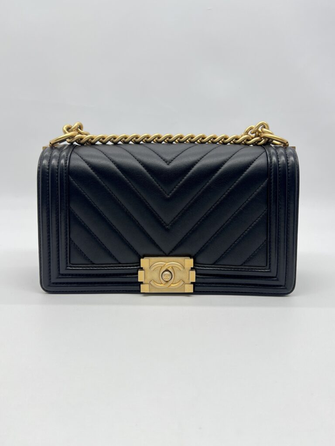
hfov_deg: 53.1
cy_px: 223
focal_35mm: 26
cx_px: 168
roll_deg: -1.0
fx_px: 335
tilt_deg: -11.0
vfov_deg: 67.3
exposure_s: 1/115
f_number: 1.5
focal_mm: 5.7
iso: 32
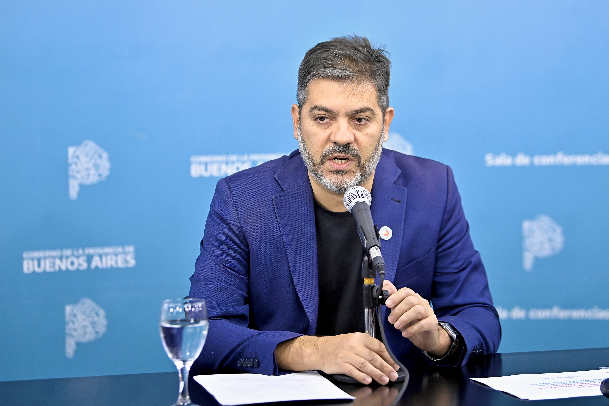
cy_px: 203
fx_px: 1861
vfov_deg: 12.5
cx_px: 304
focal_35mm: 110
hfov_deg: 18.6
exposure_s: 1/400
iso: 5000
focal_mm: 110
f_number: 3.5
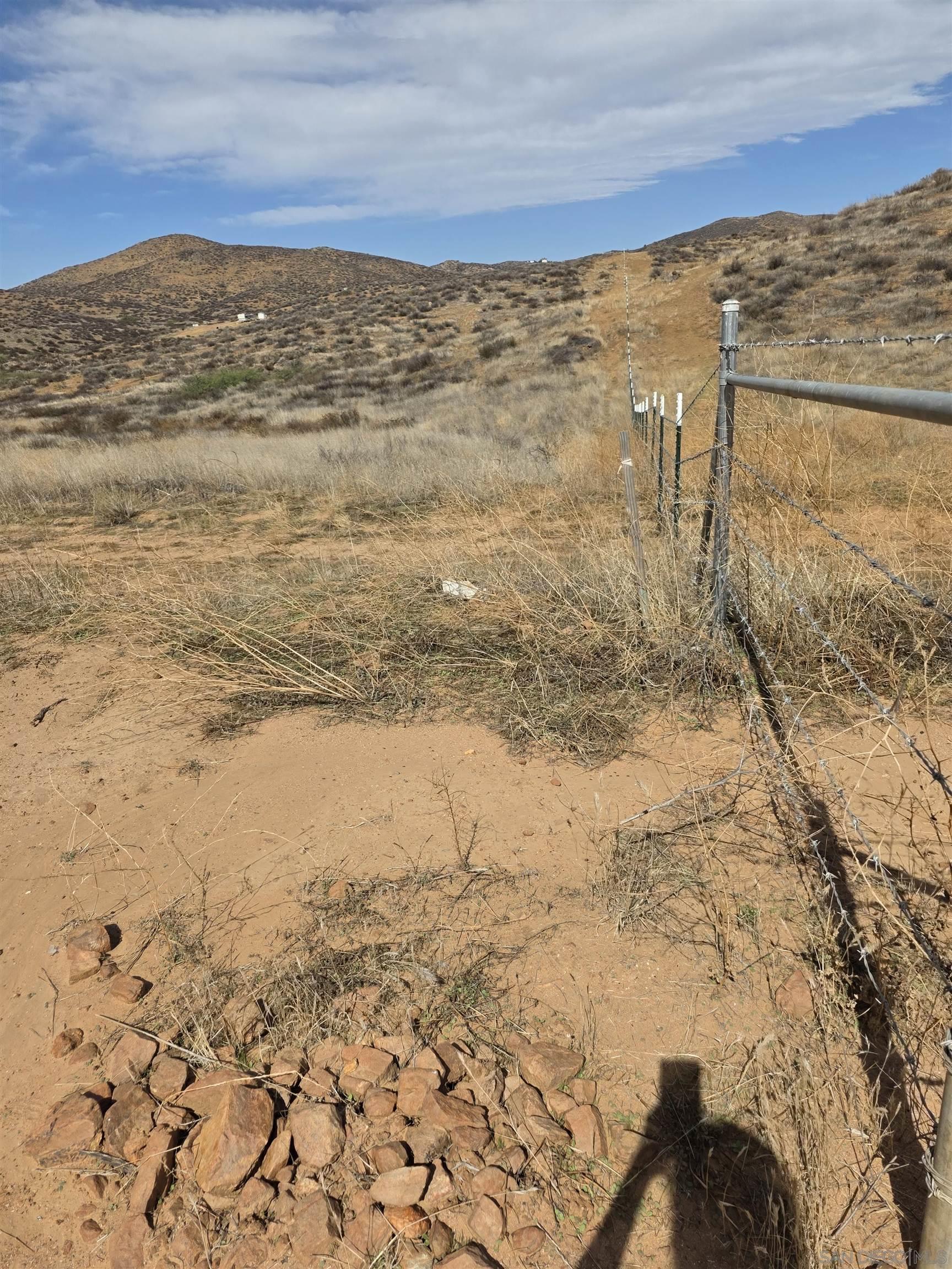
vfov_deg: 73.9
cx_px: 476
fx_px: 843
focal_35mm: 23
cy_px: 634
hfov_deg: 58.9
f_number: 1.7
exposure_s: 1/7944
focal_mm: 6.25
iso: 50
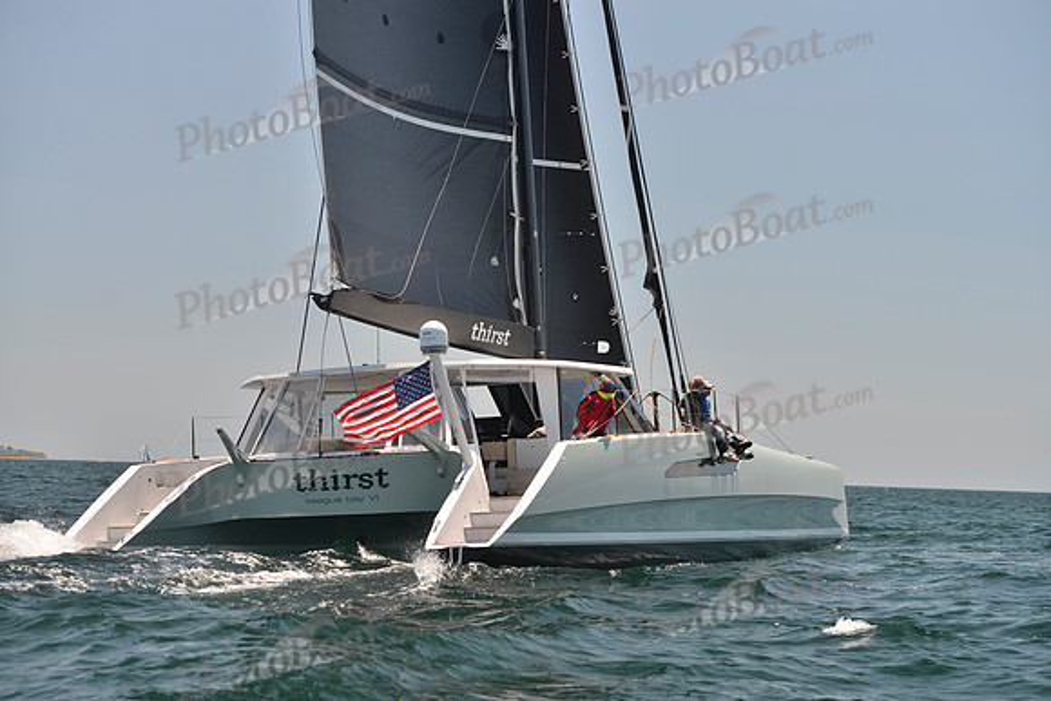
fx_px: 2394
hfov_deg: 24.8
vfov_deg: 16.7
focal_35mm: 82
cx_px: 526
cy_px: 350
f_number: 5.6
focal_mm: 82
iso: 400
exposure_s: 1/800
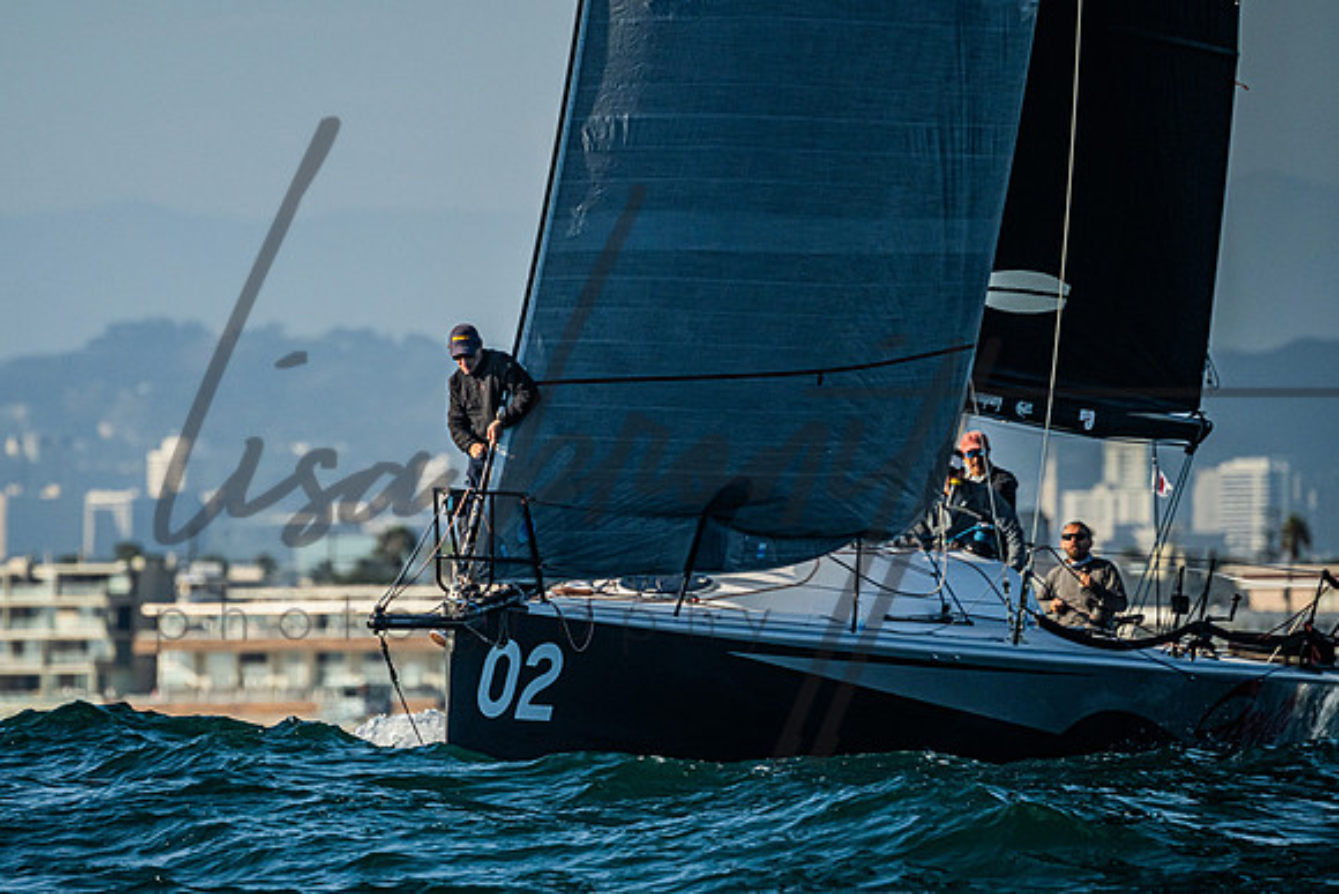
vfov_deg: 2.5
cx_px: 447
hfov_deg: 3.8
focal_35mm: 543
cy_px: 479
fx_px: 20189
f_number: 5.6
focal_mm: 400
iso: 400
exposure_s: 1/6400
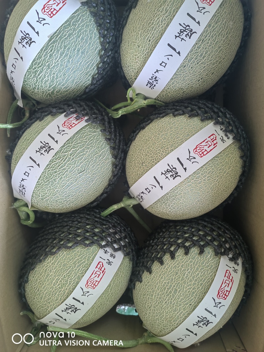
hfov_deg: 51.3
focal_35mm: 27
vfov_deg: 65.3
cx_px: 132
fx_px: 275
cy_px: 176
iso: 100
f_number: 1.9
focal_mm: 5.52
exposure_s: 1/100
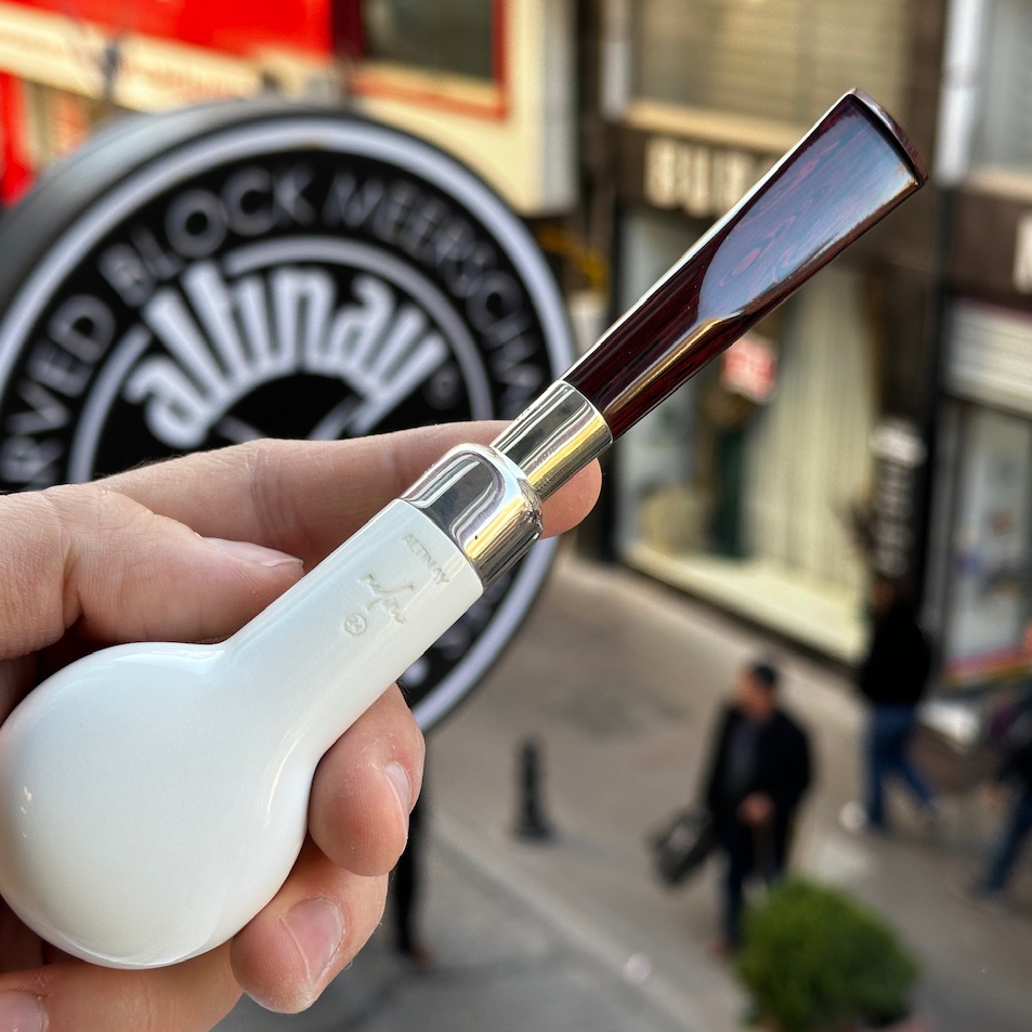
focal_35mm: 57
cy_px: 517
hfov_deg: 30.0
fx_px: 1923
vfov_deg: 30.0
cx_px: 505
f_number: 1.78
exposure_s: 1/240
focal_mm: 6.86
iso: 64
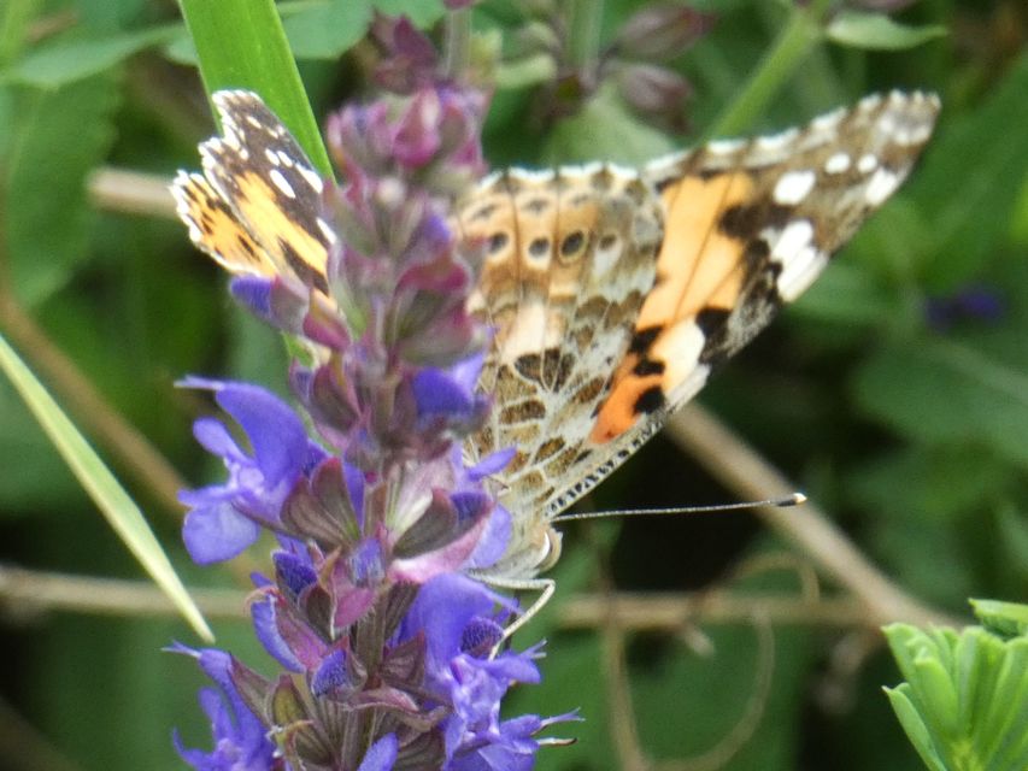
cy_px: 386
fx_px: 13484
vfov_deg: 3.3
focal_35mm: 454
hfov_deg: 4.4
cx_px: 514
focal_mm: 81.4
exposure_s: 1/100
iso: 500
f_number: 5.6
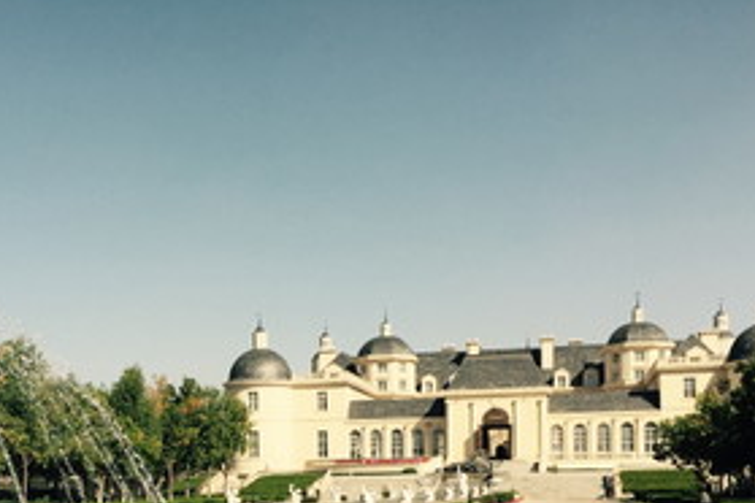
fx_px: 1132
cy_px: 499
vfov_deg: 24.0
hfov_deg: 36.3
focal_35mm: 54
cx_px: 227
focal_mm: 4.15
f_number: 2.2
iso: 32
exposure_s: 1/2326
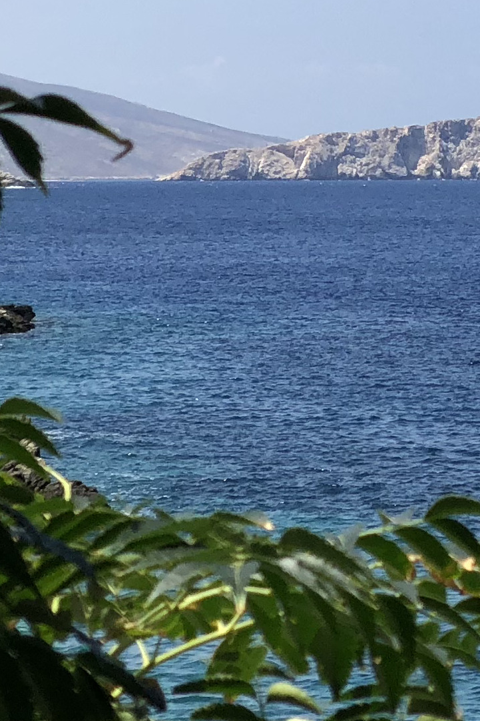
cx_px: 1188
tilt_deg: +4.7
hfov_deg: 6.5
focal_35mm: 200
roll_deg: +0.7
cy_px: -65
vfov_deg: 10.2
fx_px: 4001
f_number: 2.4
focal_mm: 6
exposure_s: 1/1297
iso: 16
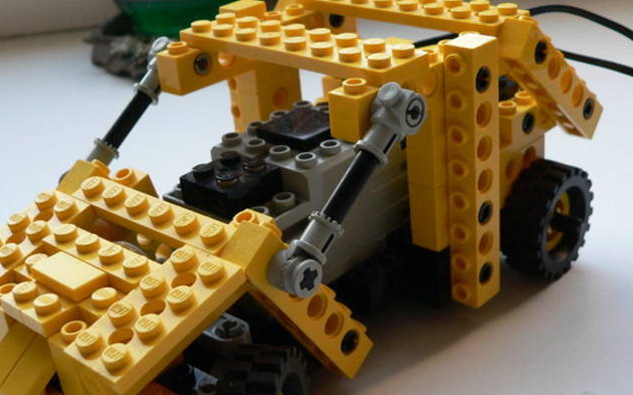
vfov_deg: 23.9
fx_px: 931
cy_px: 256
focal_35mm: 54
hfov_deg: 37.5
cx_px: 355
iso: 200
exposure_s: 1/60
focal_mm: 6
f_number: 2.8
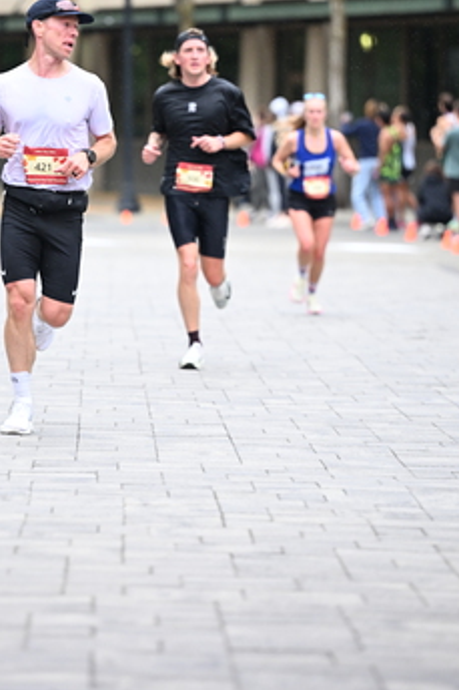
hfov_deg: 5.4
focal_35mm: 256
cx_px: 155
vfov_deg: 8.0
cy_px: 219
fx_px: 4901
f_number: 2.8
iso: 1250
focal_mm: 160
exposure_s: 1/1600
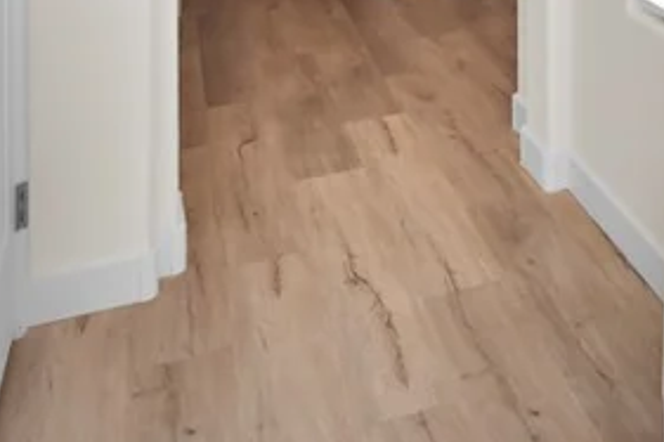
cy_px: -282
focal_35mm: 62
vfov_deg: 18.5
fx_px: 1143
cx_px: 832
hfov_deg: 27.7
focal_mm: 17
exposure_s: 1/100
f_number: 8
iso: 400
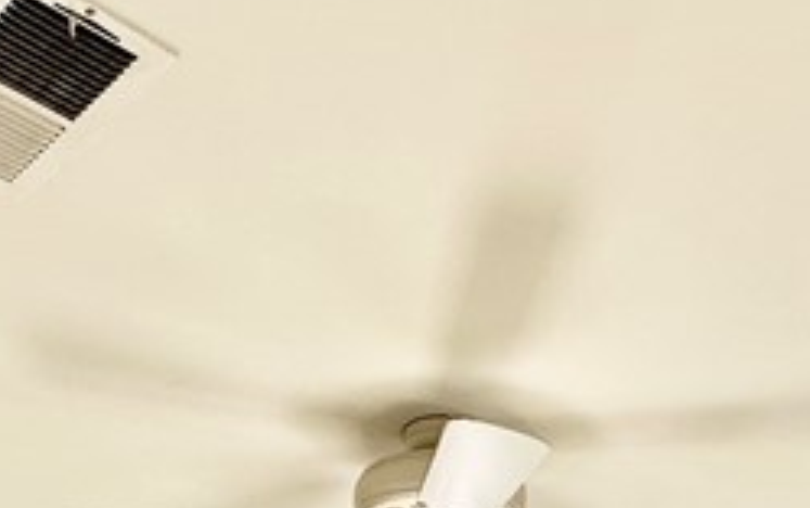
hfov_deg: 33.3
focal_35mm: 61
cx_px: 322
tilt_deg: -4.9
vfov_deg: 15.0
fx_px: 1347
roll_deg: -4.0
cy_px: 1146
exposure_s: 1/380
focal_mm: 2.22
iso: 40
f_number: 2.2
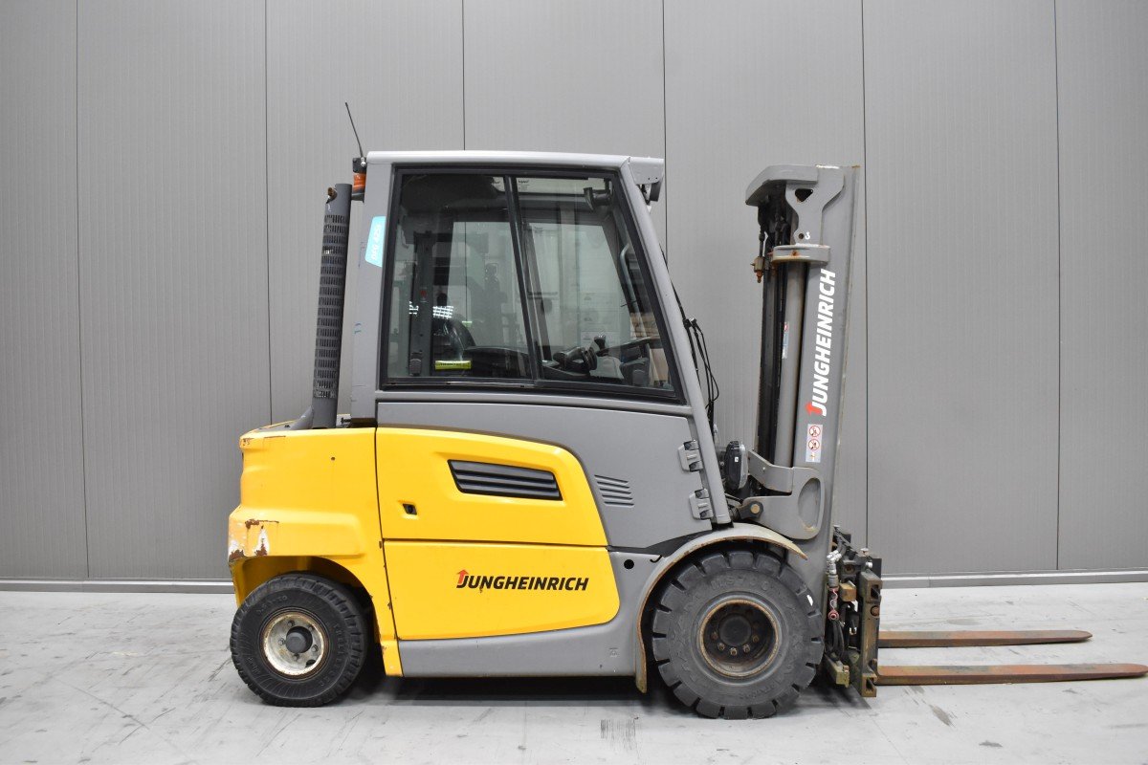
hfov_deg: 61.9
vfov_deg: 43.6
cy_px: 382
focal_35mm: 30
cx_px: 574
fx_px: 957
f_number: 5
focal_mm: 20
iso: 1600
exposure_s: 1/30
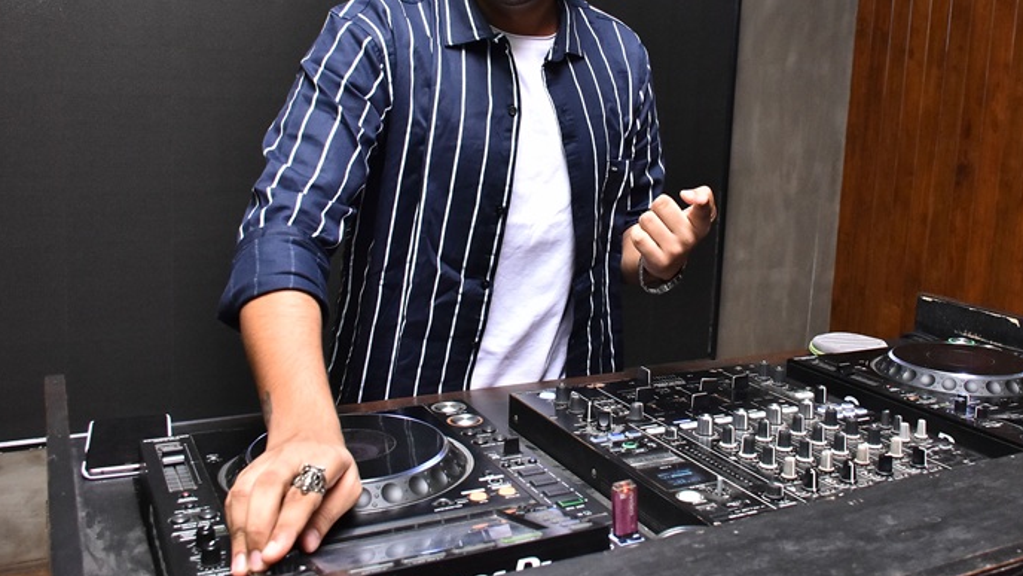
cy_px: 183
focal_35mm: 37
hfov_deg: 53.7
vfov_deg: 31.7
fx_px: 1004
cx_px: 605
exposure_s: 1/100
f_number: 5
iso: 1250
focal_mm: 18
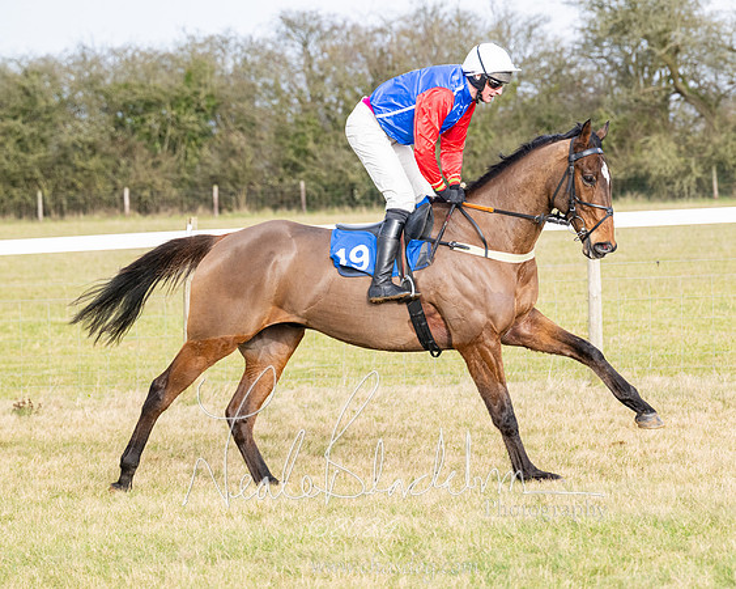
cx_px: 477
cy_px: 329
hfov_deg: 10.9
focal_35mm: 177
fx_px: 3844
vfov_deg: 8.8
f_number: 5
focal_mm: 140
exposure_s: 1/2000
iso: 800
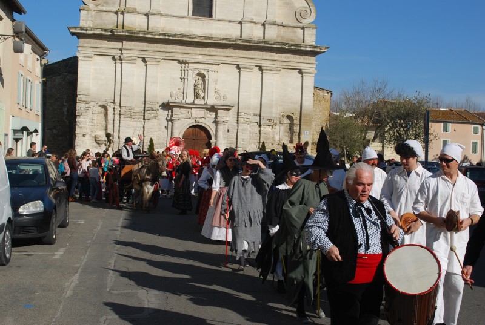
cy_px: 162
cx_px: 242
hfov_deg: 41.0
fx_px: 648
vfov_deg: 28.2
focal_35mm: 48
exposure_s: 1/250
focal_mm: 32
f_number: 8
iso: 100
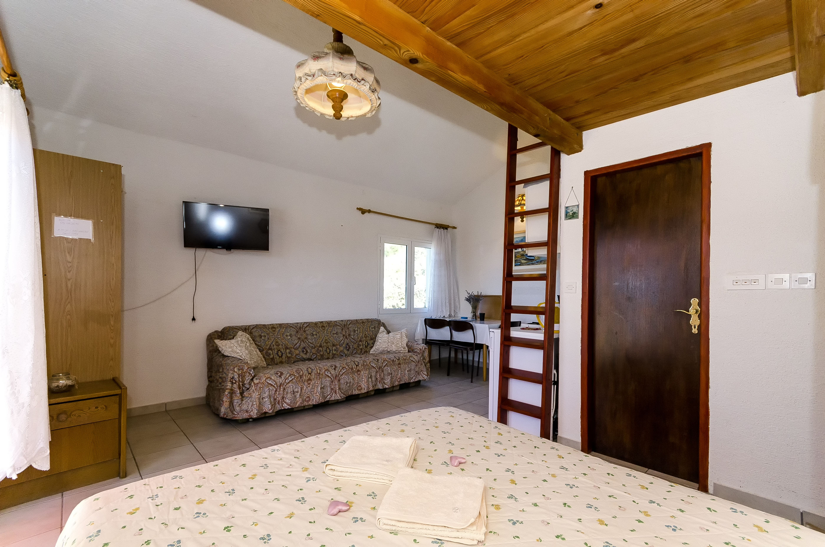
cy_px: 274
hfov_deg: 100.5
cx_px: 412
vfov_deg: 77.1
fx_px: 343
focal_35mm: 15
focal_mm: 10
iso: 200
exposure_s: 1/160
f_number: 8
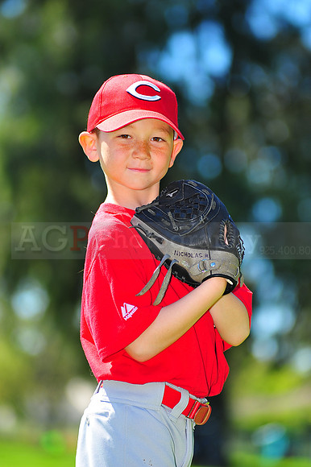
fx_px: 2335
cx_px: 156
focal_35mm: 180
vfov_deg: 11.4
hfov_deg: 7.6
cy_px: 234
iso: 200
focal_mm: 180
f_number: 4.5
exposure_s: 1/640
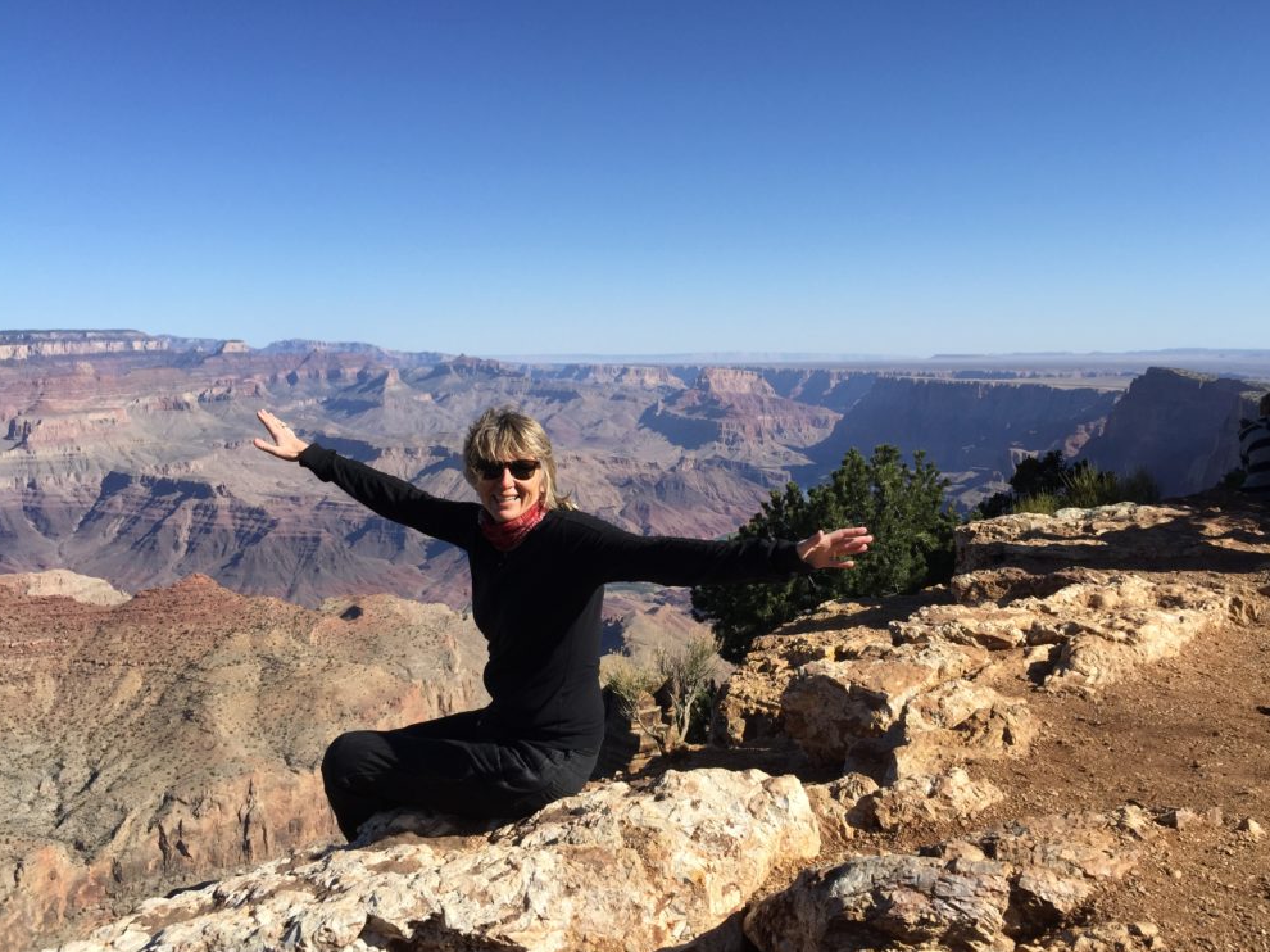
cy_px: 491
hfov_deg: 60.0
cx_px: 644
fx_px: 1100
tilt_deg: -7.3
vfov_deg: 46.8
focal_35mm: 30
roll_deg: -0.6
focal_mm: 4.15
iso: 32
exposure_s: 1/2083
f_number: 2.2
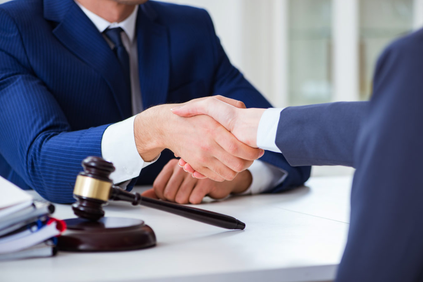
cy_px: 142
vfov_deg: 12.9
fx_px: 1246
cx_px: 212
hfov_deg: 19.3
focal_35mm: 106
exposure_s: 1/100
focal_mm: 105
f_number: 5
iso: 160
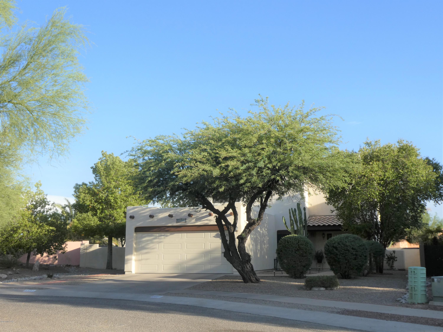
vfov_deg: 36.0
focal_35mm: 40
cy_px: 166
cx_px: 222
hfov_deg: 46.8
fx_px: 512
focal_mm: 7.2
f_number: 3.8
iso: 80
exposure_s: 1/500
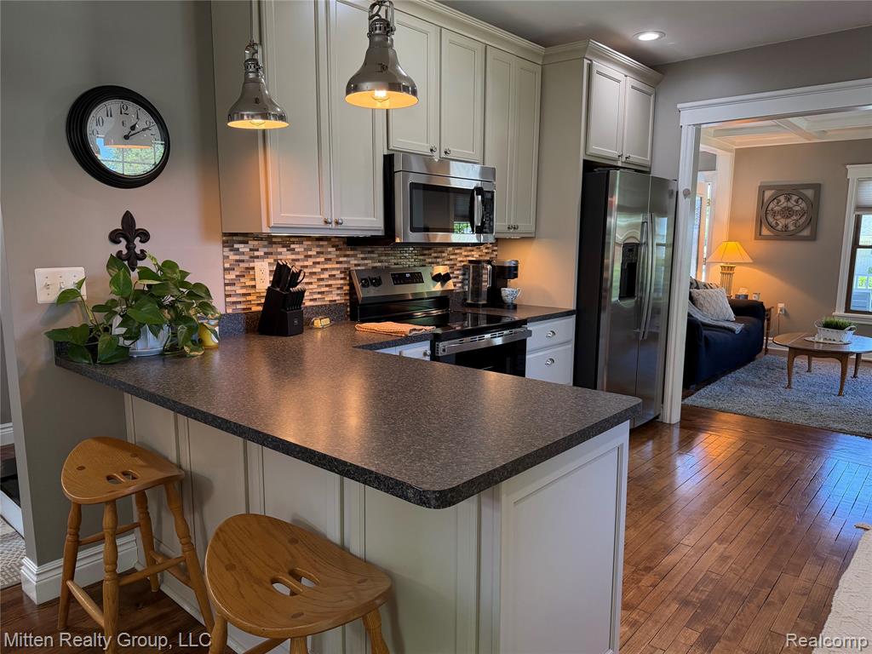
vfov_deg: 56.8
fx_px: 605
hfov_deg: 71.6
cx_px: 436
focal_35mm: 24
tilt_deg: -9.0
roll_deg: -0.5
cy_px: 327
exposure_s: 1/120
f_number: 1.78
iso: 250
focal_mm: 6.76
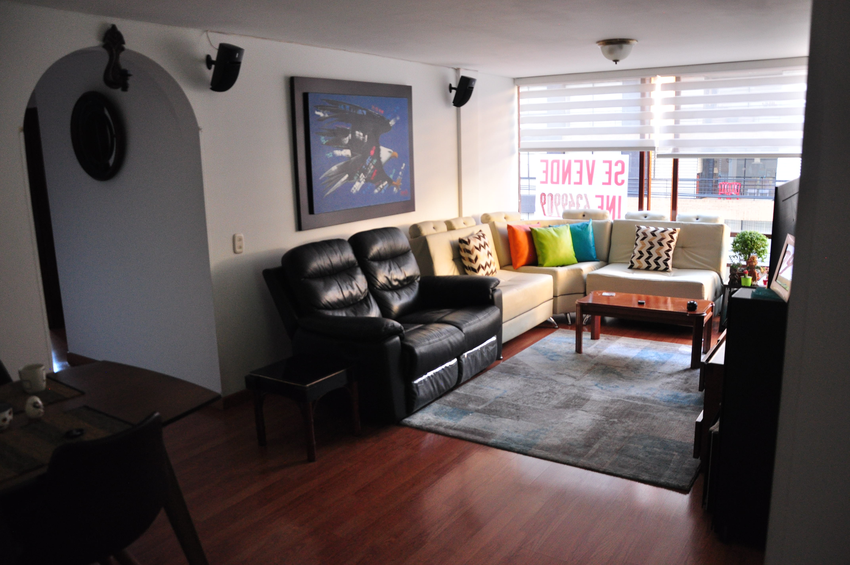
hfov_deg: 67.4
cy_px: 282
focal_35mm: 27
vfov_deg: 47.8
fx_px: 637
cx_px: 425
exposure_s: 1/8
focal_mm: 18
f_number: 3.5
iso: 800
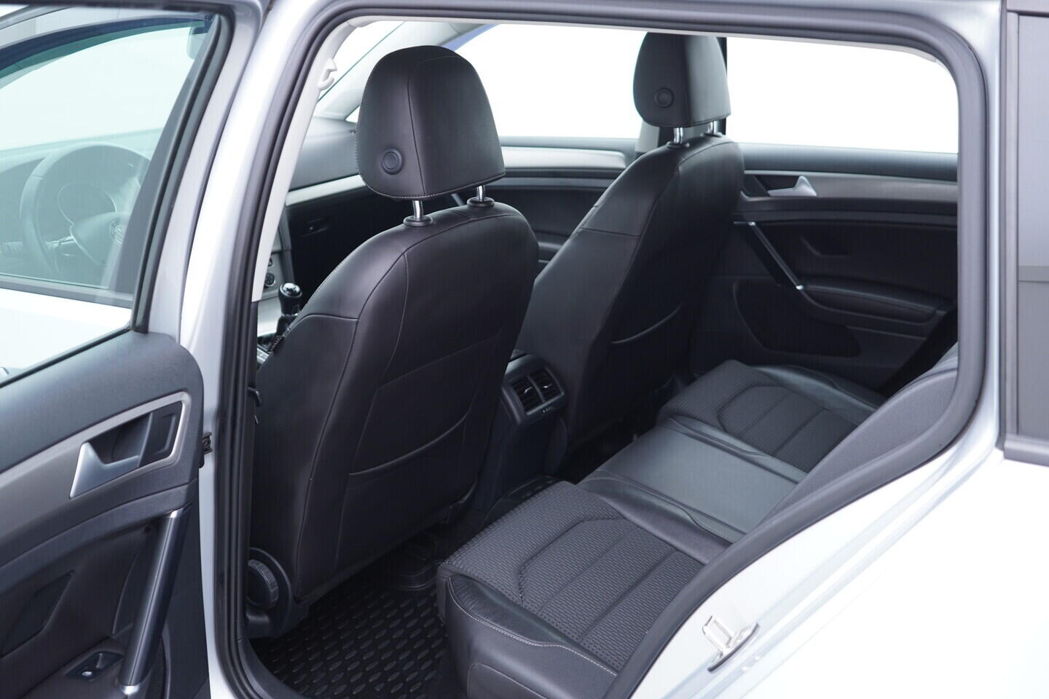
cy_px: 350
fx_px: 1049
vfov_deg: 36.9
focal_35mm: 36
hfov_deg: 53.1
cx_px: 524
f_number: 2.8
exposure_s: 1/40
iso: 250
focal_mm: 24
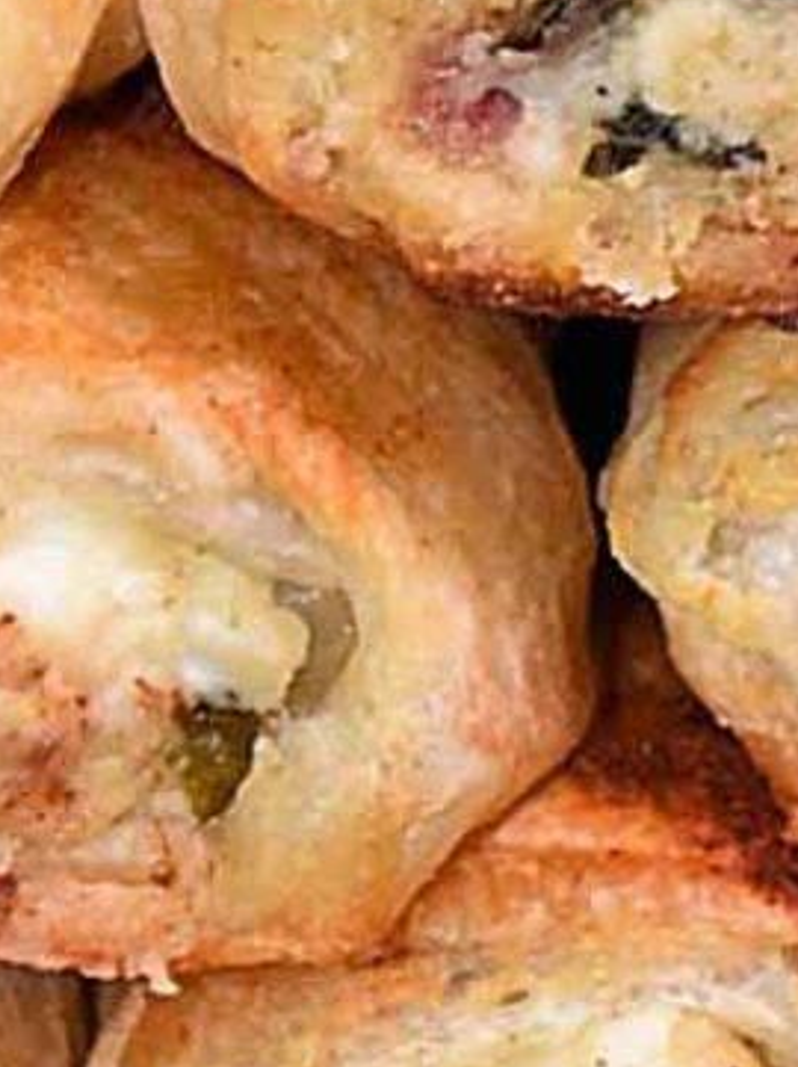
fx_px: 7883
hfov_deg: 5.8
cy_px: 151
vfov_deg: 7.7
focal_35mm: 256
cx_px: 507
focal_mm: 40
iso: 1250
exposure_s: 1/60
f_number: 4.8
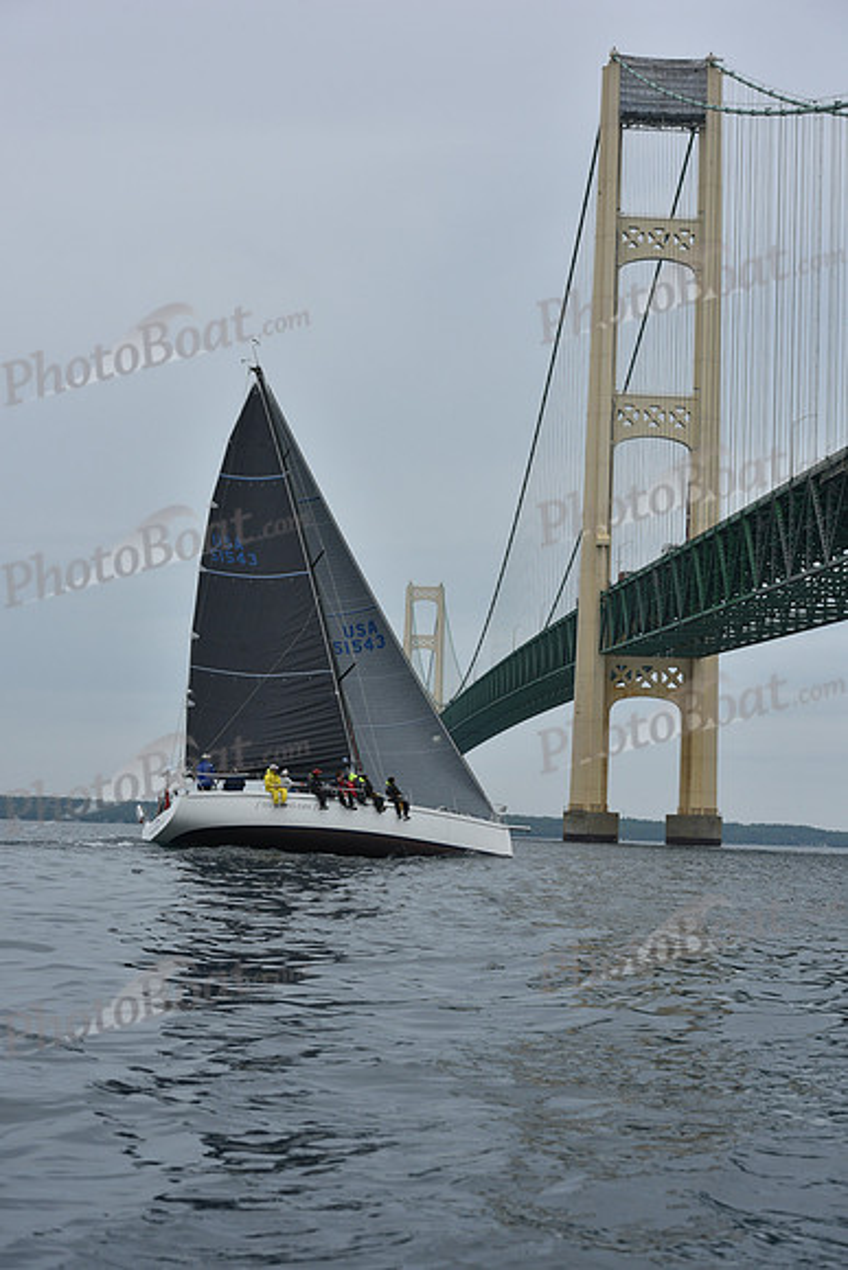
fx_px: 2472
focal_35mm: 70
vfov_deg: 28.8
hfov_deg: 19.5
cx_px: 424
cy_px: 635
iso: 250
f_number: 8
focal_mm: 70
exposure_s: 1/800
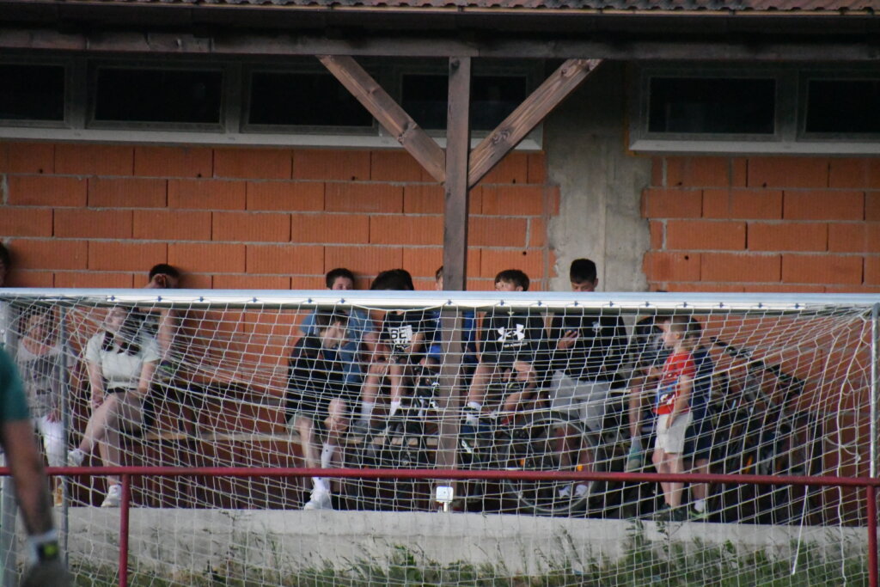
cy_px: 294
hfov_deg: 3.4
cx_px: 440
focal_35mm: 600
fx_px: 14668
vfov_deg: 2.3
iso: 18000
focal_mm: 400
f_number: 6.3
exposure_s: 1/640
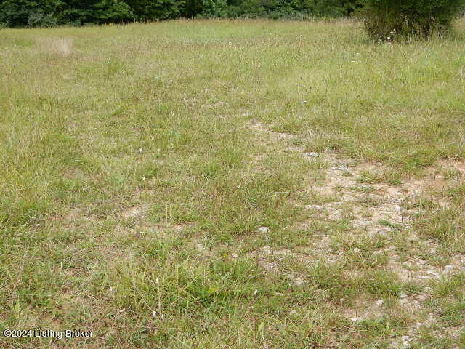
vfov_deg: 28.6
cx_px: 232
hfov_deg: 37.5
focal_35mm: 51
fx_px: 685
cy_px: 174
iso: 125
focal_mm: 9
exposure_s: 1/400
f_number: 4.8
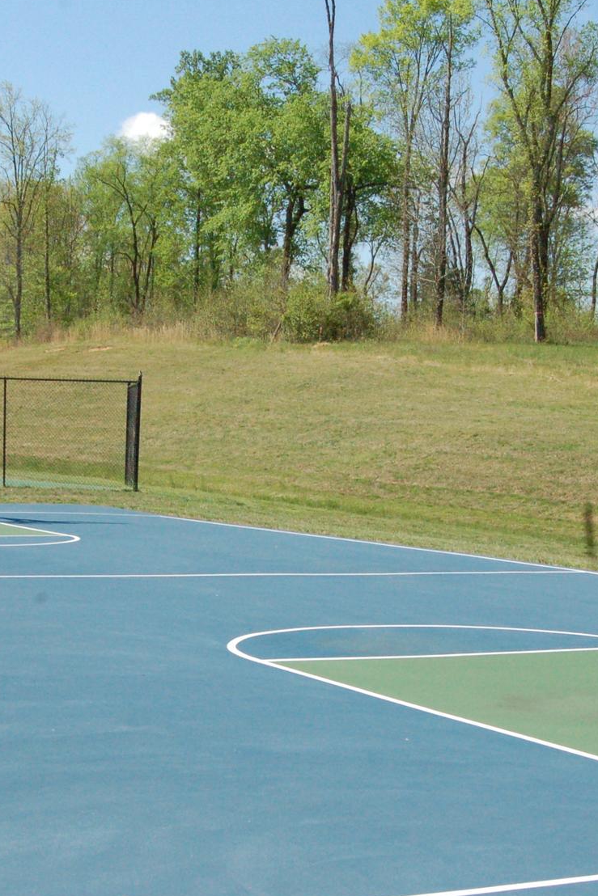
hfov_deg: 18.9
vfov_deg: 28.0
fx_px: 1793
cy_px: 525
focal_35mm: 72
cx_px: 213
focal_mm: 26
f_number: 14
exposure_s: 1/800
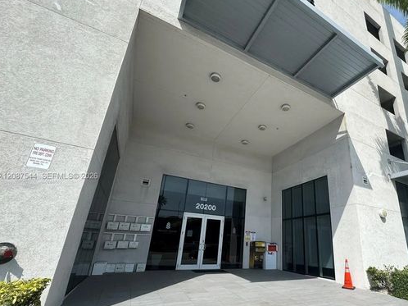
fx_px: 212
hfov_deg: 85.9
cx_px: 258
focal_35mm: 18
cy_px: 176
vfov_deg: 71.1
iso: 50
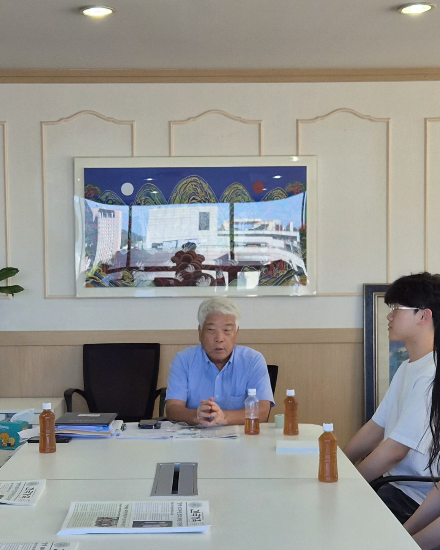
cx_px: 202
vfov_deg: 30.4
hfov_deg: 24.6
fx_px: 1009
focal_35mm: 62
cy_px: 326
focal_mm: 5.4
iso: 40
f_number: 1.8
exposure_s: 1/120
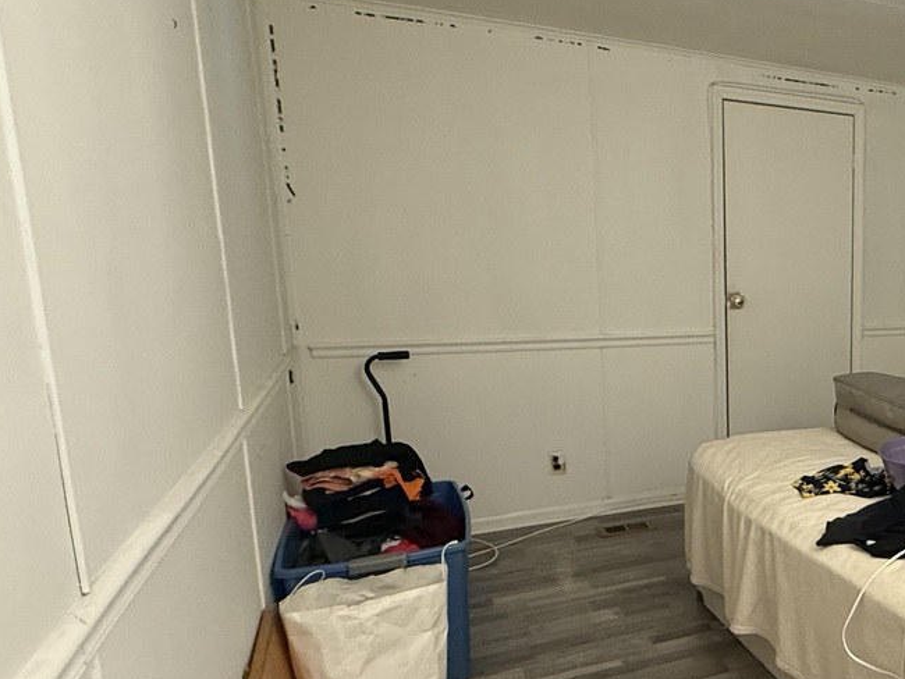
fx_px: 811
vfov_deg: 45.3
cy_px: 399
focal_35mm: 31
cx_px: 887
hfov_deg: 48.8
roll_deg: -0.9
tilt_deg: -9.2
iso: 400
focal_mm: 2.22
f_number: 2.2
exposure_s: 1/60
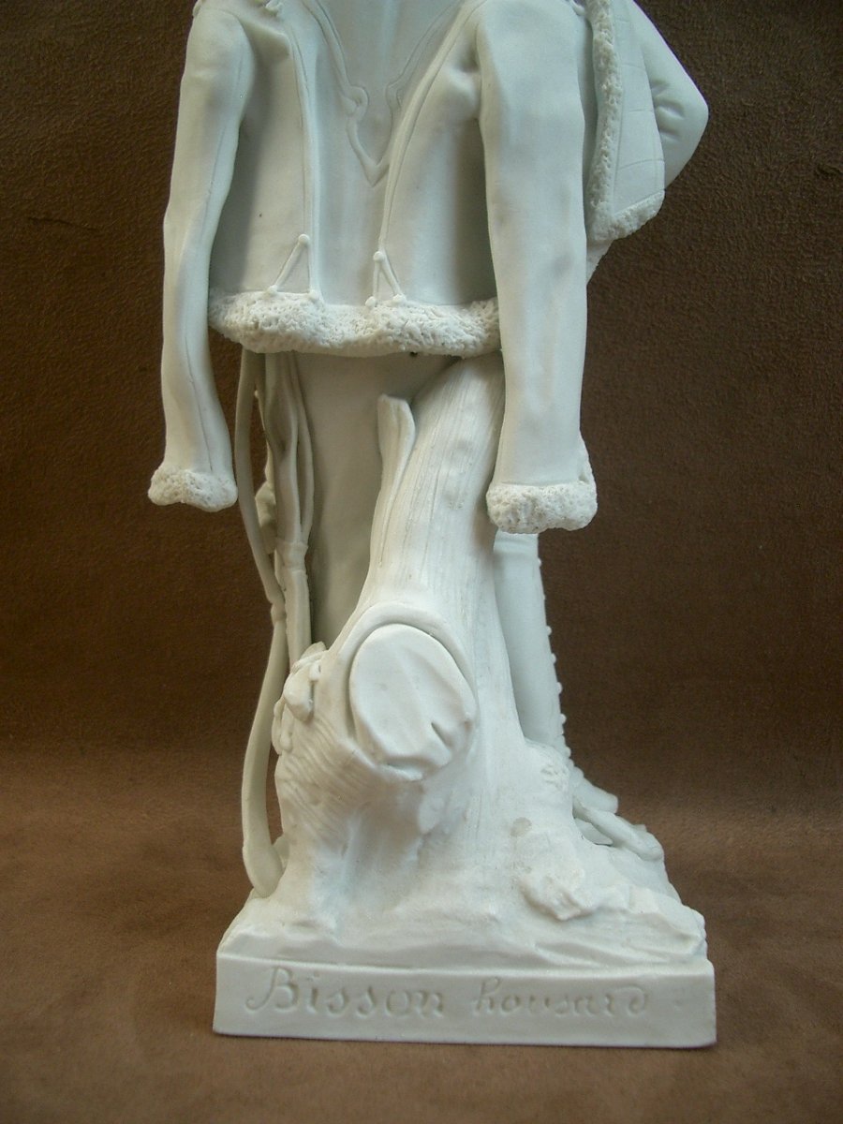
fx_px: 1136
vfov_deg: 52.6
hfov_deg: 40.7
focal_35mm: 35
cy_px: 562
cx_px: 422
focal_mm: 5.8
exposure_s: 1/50
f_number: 2.6
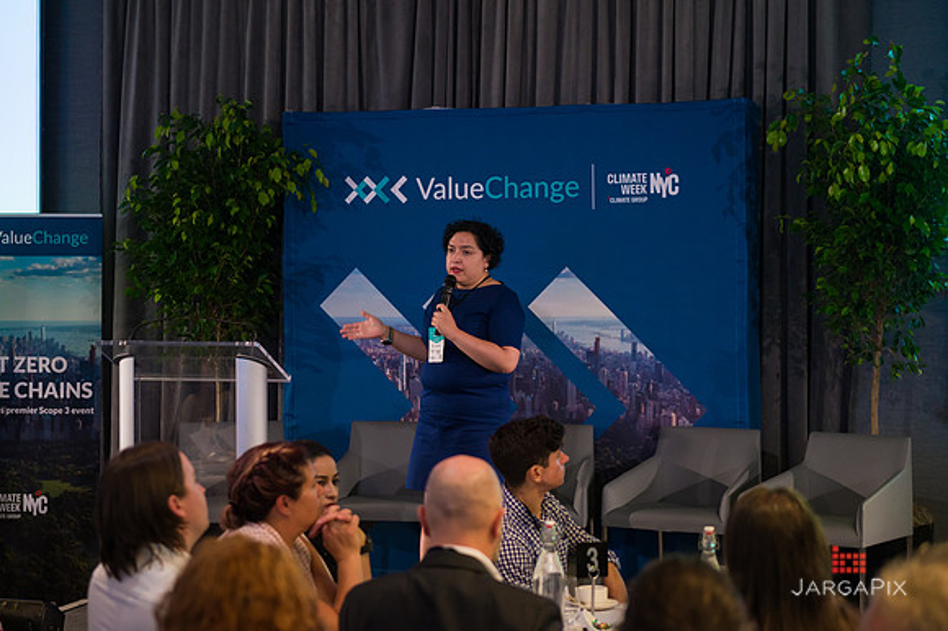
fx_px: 1977
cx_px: 450
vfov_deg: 18.1
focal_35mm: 75
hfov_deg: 27.0
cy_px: 299
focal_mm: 70
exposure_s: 1/200
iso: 1600
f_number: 3.2
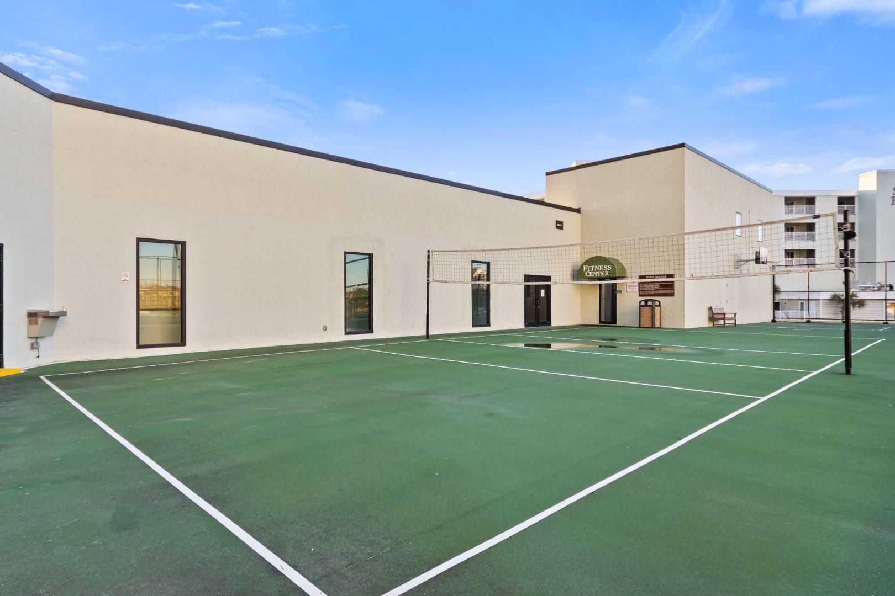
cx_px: 448
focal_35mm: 20
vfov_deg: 61.9
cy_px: 298
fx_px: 497
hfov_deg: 84.0
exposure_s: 1/60
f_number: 4.5
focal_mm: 10
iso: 100
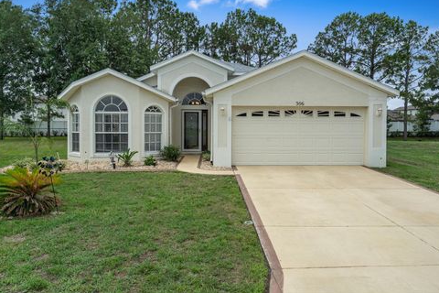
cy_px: 142
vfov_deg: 51.3
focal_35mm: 25
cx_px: 226
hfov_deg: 71.5
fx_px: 305
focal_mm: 24
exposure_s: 1/250
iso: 320
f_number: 9
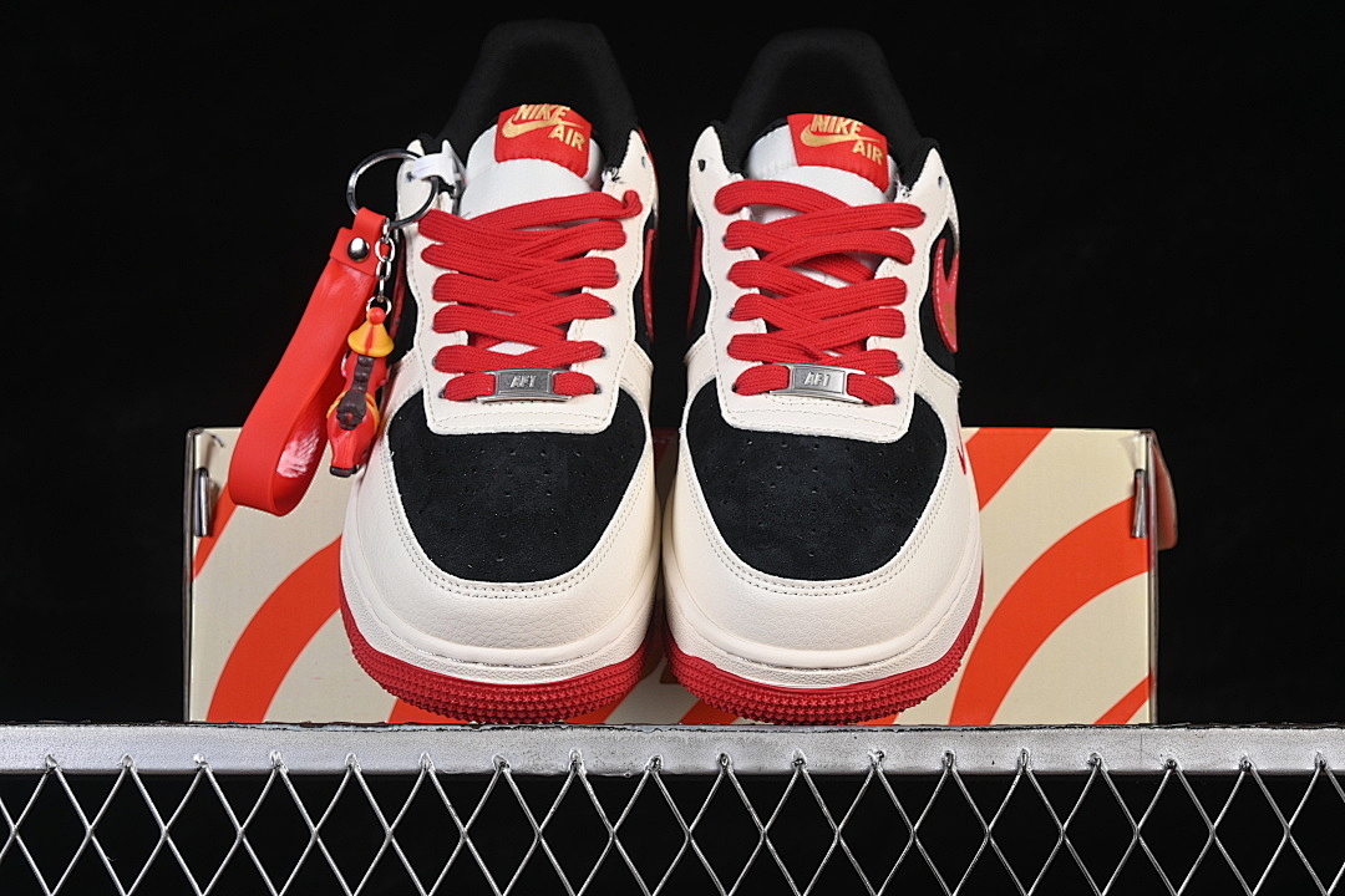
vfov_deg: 18.2
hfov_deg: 27.0
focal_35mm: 75
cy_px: 448
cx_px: 672
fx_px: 2802
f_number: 8
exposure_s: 1/80
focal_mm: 50
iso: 160
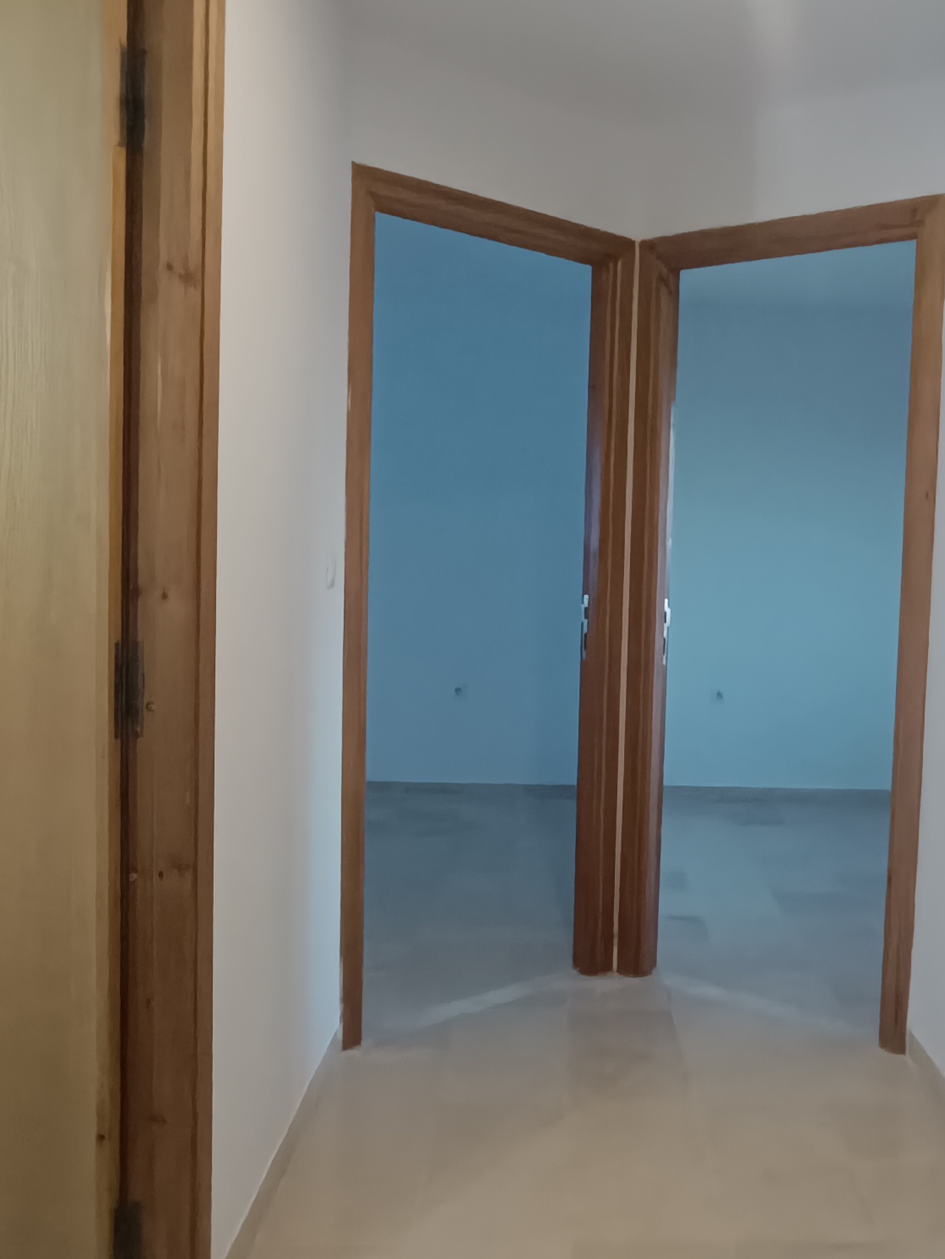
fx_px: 1274
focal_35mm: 35
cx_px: 622
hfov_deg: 40.3
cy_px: 630
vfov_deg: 52.6
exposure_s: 1/33.3
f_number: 2.2
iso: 845
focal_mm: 1.66
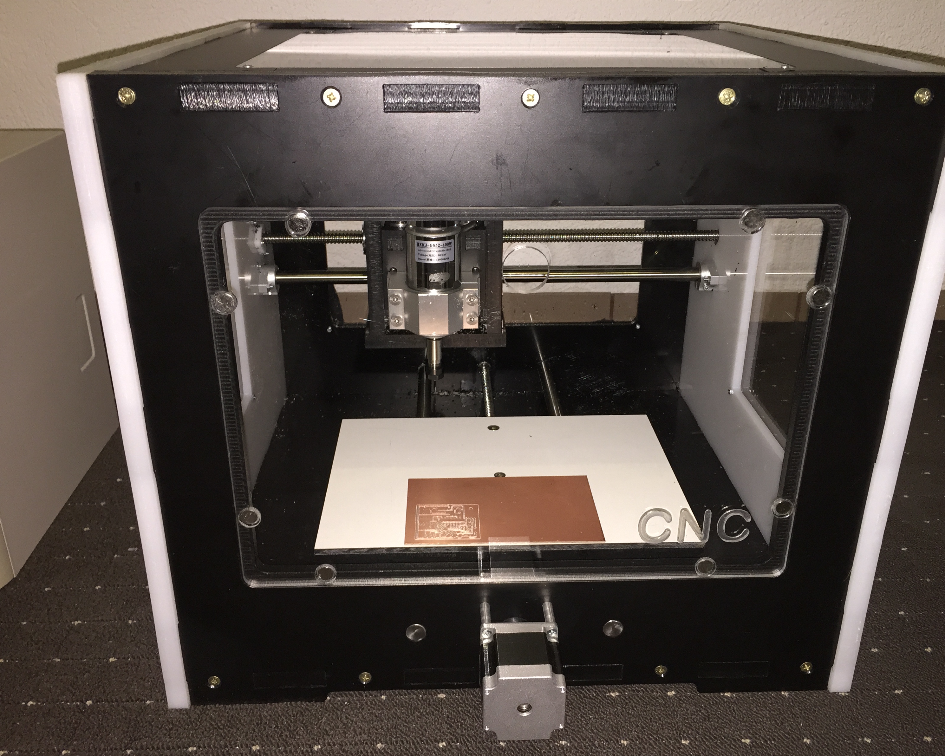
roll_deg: -1.4
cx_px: 478
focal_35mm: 31
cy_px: 384
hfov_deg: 57.2
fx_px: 867
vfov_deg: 47.1
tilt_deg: -25.3
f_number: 2.2
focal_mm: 4.15
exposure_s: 1/16
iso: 125
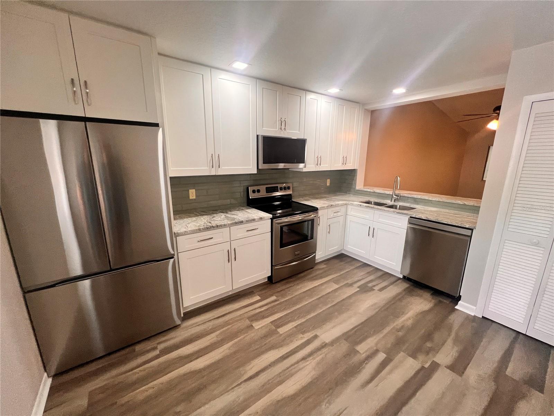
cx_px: 277
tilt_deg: -8.2
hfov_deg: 106.2
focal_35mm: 13
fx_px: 208
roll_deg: -1.6
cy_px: 208
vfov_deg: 89.9
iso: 250
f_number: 1.8
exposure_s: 1/120
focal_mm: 1.57
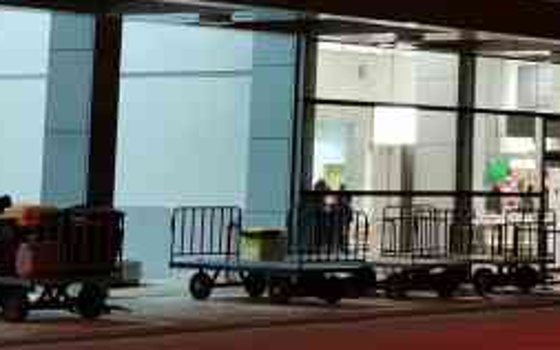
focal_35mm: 138
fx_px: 2106
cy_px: -150
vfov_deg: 9.3
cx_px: 549
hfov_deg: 14.9
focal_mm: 5.56
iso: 250
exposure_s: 1/50
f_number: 1.6
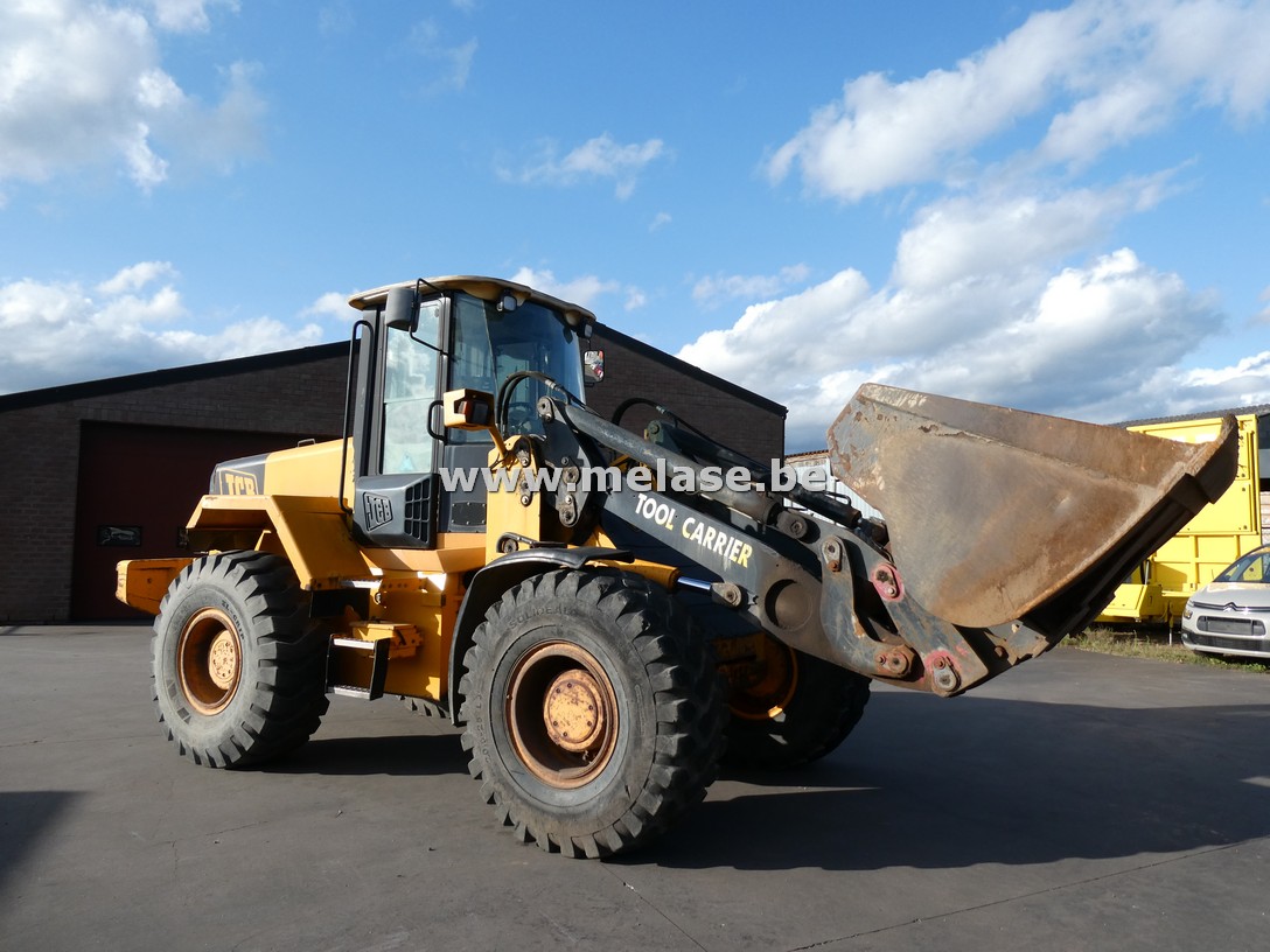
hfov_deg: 71.6
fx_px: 881
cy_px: 476
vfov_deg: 56.8
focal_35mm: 24
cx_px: 635
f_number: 3.3
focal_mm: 4.3
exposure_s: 1/640
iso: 80
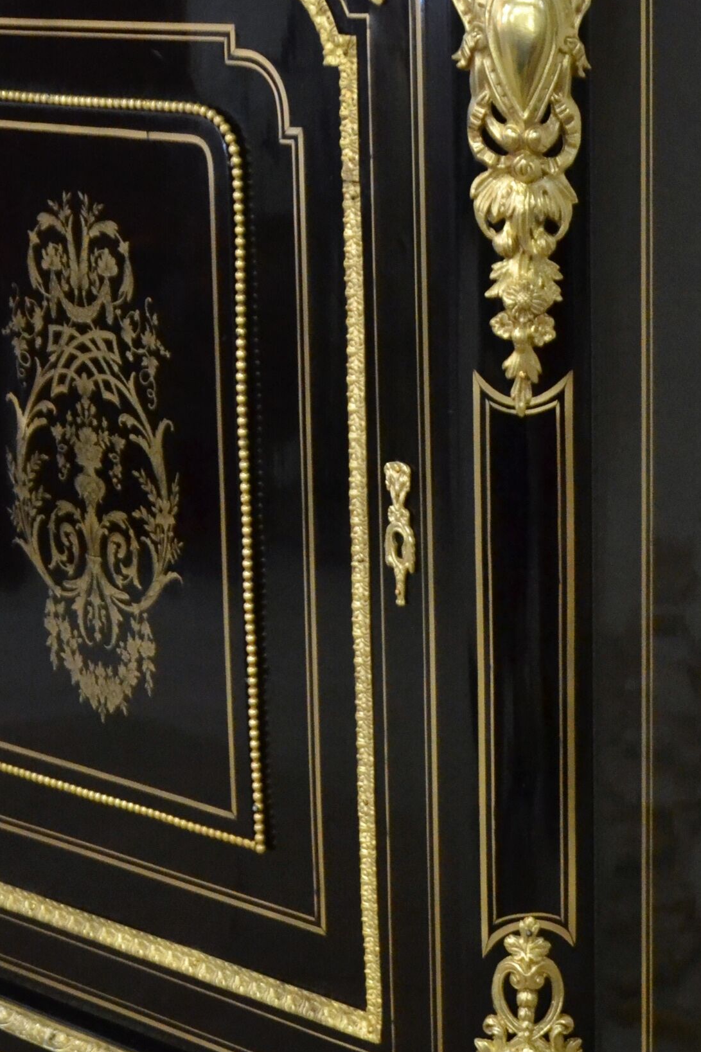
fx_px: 2775
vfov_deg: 21.5
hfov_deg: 14.2
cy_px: 490
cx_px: 698
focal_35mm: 95
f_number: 4.2
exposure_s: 1/40
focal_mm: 30
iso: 3200
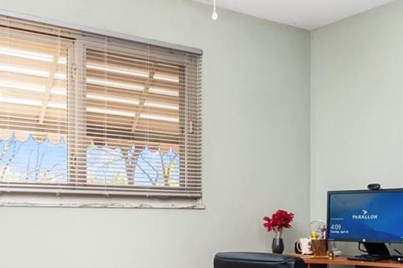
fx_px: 537
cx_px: 166
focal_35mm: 48
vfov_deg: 27.3
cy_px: 228
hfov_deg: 41.0
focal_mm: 8
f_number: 10
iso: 500
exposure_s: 1/3
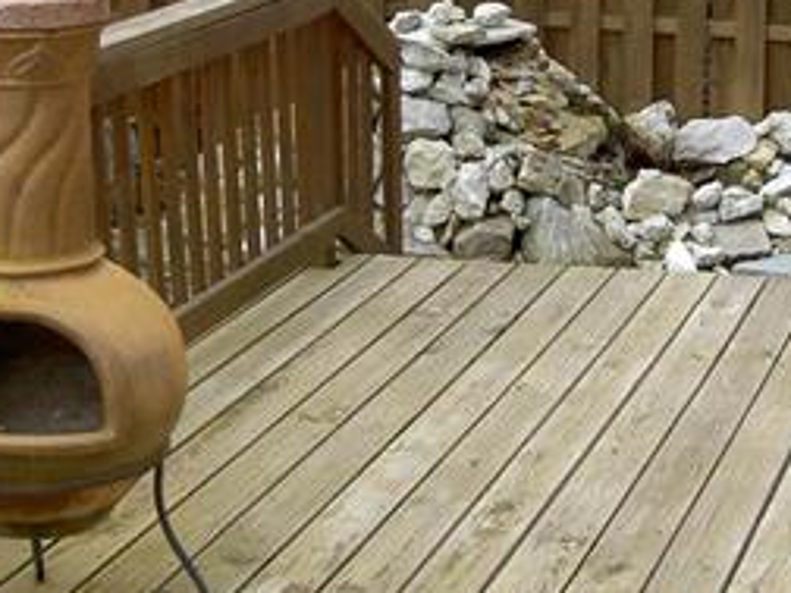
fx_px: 2262
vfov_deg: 14.8
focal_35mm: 99
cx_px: 512
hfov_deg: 19.8
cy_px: 78
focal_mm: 8
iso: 100
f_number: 2.8
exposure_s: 1/256
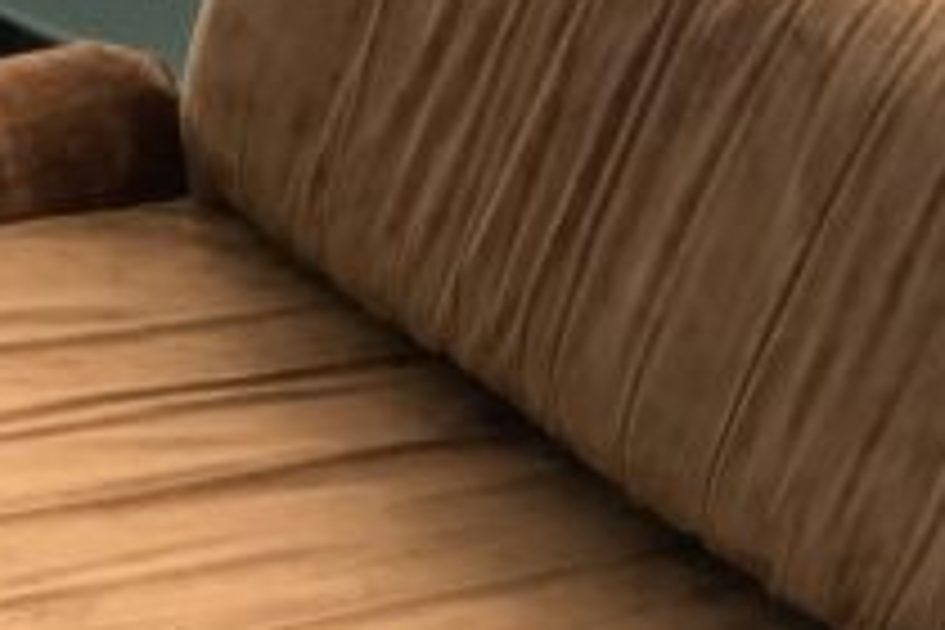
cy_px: 603
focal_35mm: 115
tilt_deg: -32.7
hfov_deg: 17.8
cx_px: 536
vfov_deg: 11.8
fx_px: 3019
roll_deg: +0.4
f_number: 1.8
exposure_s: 1/40
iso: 320
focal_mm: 3
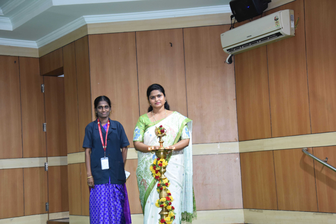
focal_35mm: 63
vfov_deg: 21.6
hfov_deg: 31.9
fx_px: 588
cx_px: 168
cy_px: 112
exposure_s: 1/60
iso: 800
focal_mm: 42
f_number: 4.8
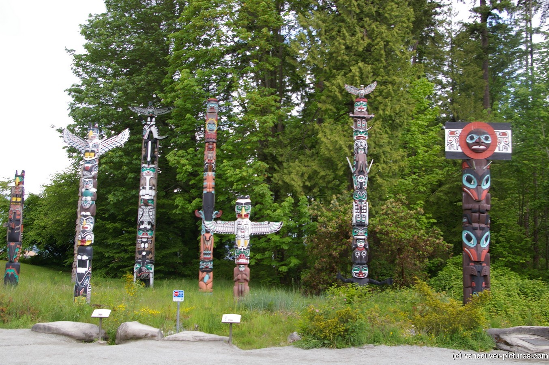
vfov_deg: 34.1
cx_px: 274
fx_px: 594
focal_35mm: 39
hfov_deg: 49.6
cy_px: 182
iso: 200
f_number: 6.7
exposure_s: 1/125
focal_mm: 26
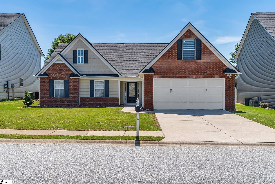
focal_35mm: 31
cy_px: 92
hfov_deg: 60.3
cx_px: 138
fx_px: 237
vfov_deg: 42.4
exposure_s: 1/640
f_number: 8
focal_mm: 31
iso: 400
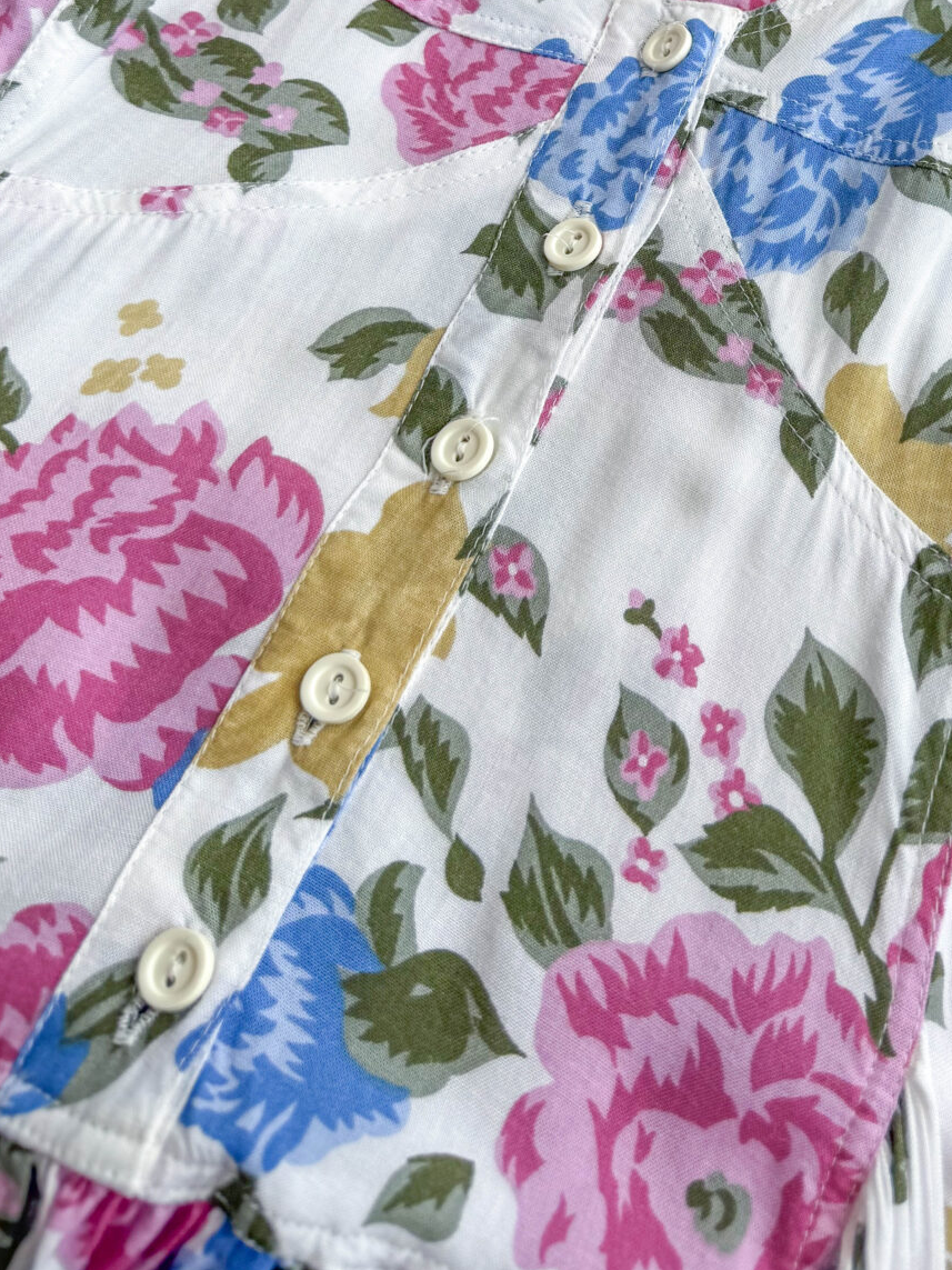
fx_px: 1577
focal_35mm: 43
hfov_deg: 32.8
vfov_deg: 40.7
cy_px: 138
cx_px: 743
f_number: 1.8
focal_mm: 6.76
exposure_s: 1/120
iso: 64
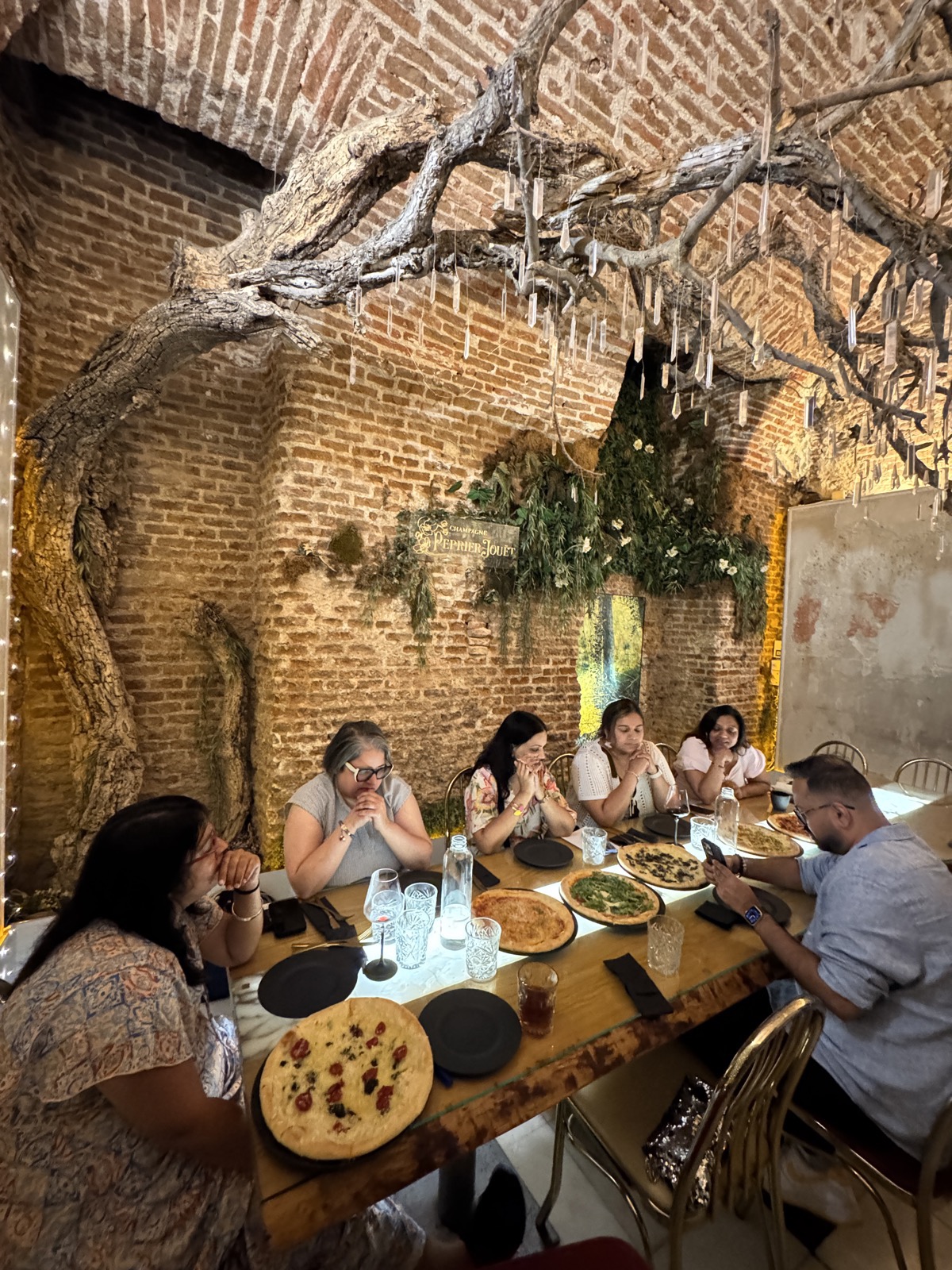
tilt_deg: -1.5
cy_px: 635
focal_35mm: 14
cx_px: 476
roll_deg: -3.0
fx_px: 513
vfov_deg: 102.1
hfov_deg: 85.7
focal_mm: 2.22
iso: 1600
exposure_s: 1/33
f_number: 2.2
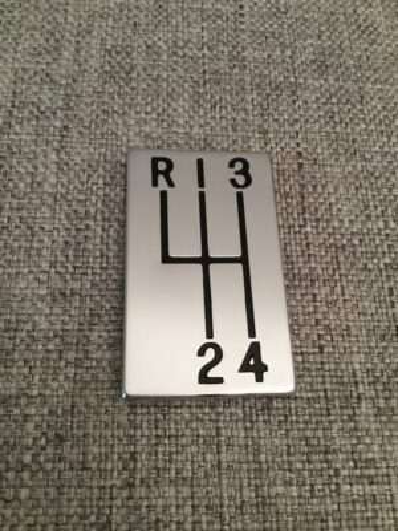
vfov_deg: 58.4
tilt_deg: -67.9
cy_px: 266
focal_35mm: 31
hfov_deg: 45.4
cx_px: 199
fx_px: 475
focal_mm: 3.3
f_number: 2.4
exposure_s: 1/30
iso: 80
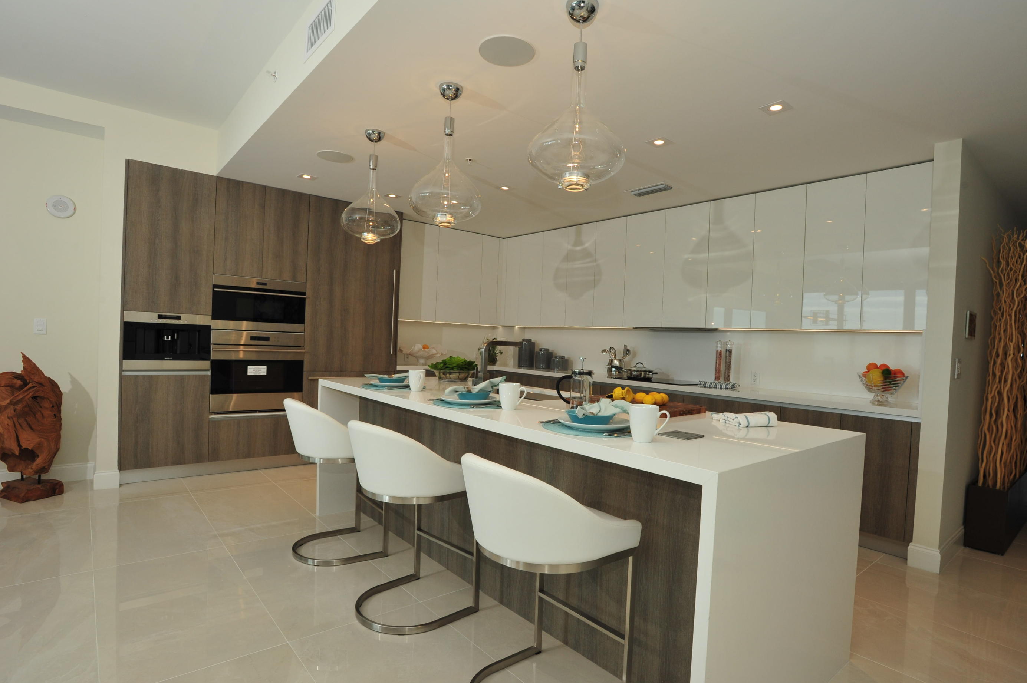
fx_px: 741
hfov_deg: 69.4
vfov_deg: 49.5
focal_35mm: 26
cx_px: 533
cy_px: 348
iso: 400
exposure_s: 1/80
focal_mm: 24
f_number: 9
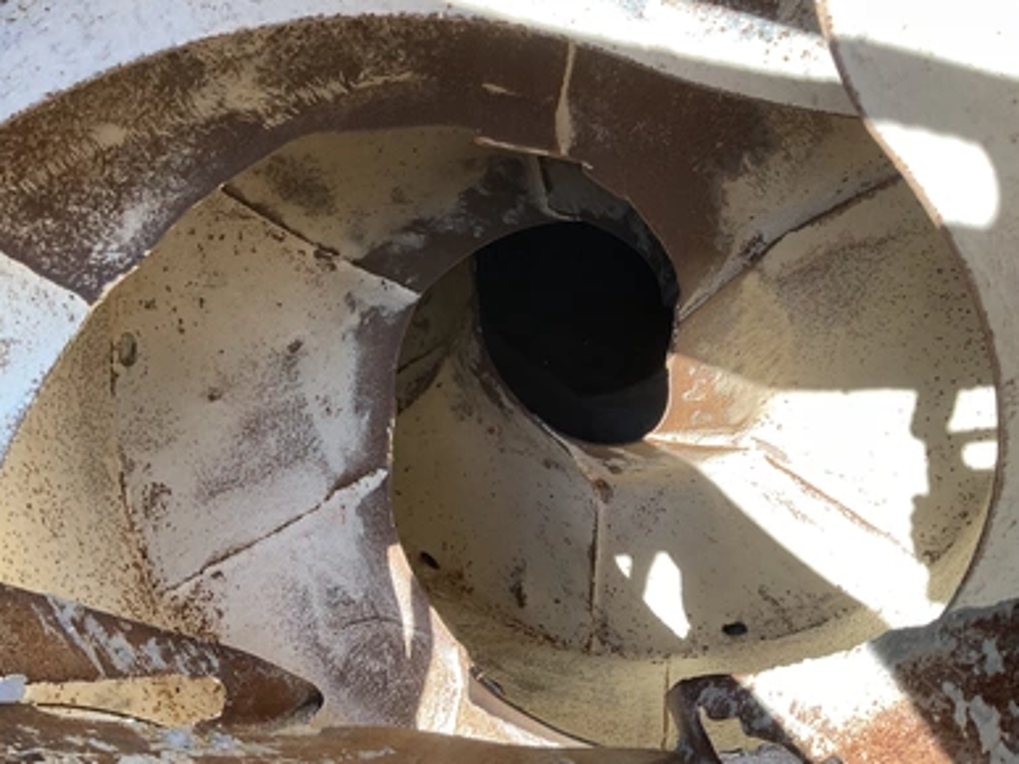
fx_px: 883
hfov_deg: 60.0
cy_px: 393
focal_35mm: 30
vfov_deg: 46.8
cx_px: 508
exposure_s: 1/122
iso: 20
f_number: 1.8
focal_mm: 3
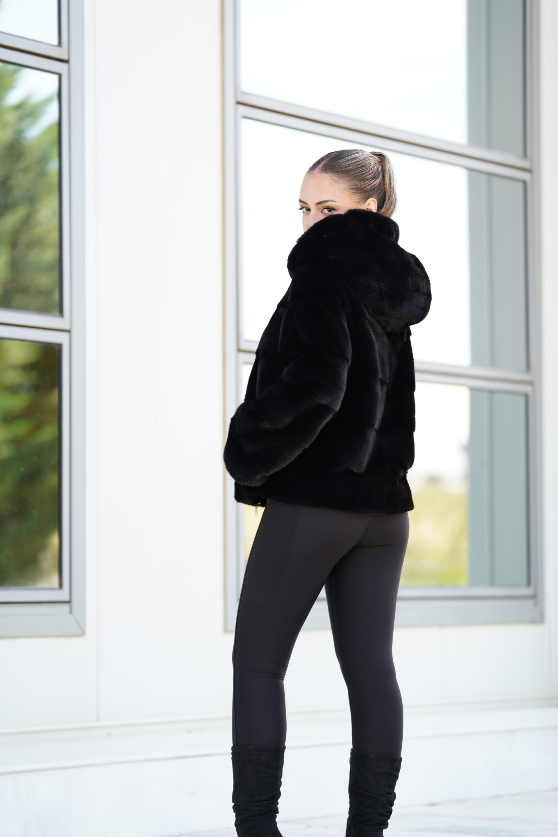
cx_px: 279
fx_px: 2975
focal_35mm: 128
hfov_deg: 10.7
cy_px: 418
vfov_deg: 16.0
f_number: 2.8
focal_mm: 128
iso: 160
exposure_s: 1/250
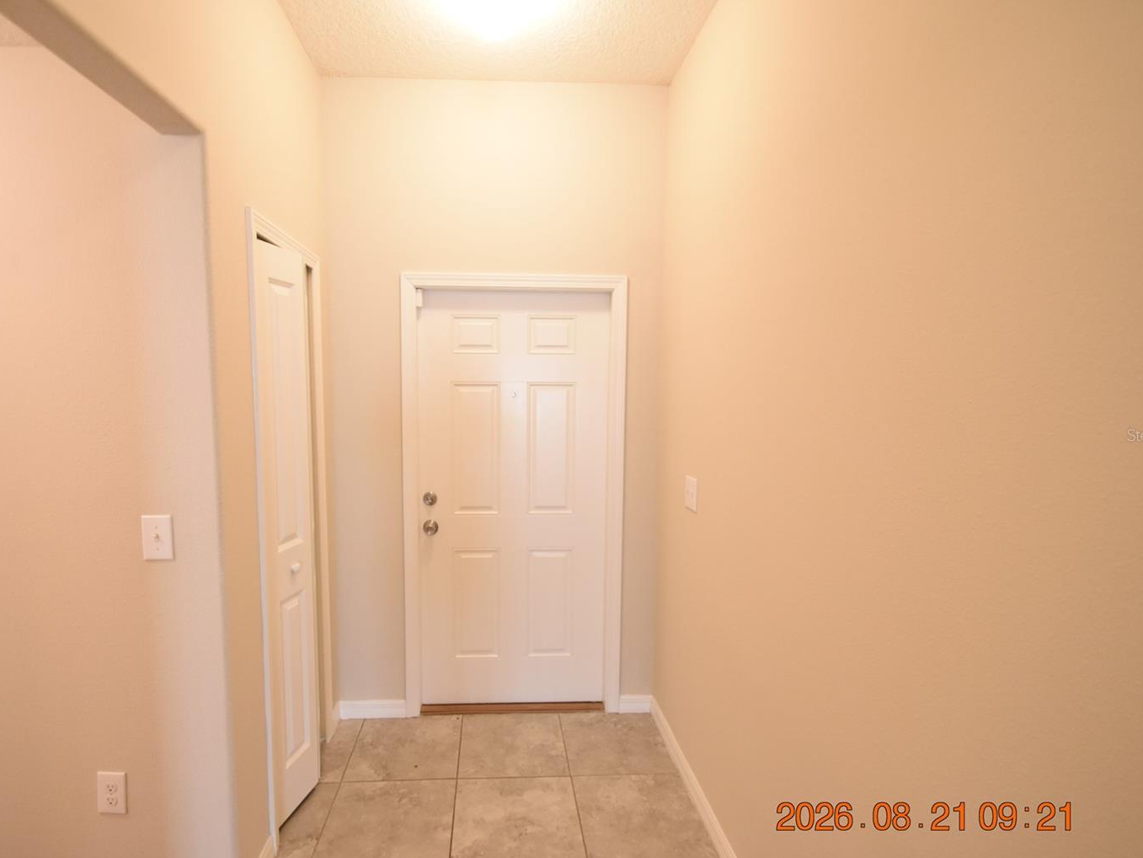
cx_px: 528
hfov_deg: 90.9
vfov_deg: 74.7
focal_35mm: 17
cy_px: 435
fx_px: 561
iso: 1600
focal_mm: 10
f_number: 3.5
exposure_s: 1/60
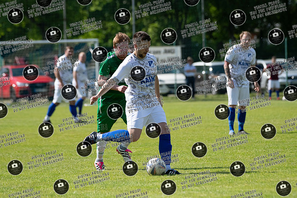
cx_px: 154
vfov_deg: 4.4
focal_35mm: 316
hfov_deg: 6.5
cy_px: 88
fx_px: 2604
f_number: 5.6
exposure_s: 1/5000
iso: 1250
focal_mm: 270
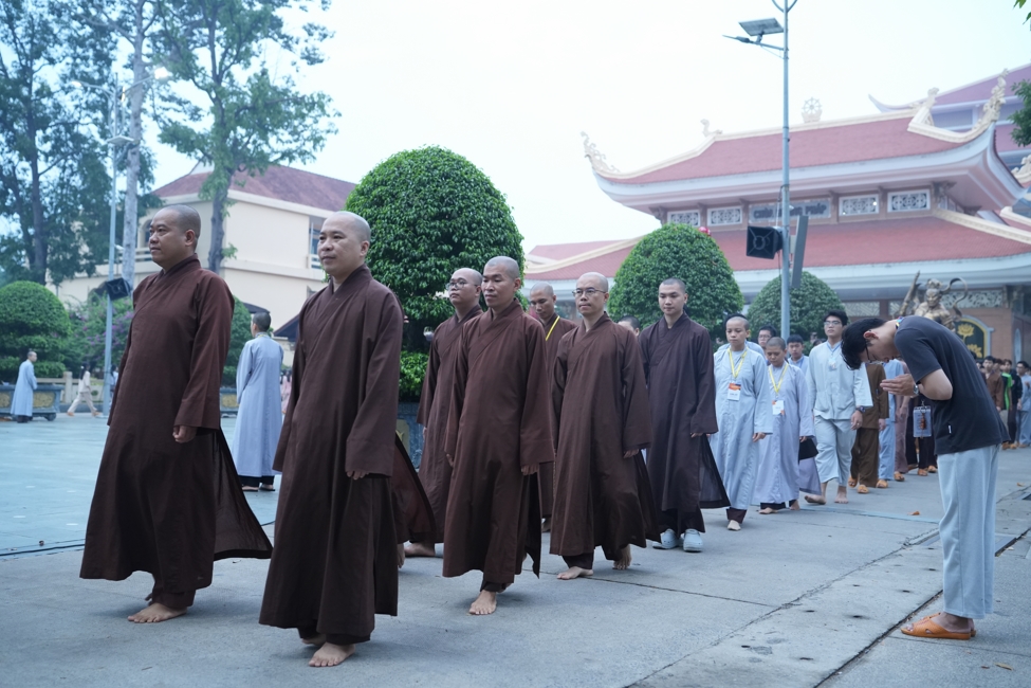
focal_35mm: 36
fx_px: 1031
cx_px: 516
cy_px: 344
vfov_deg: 36.9
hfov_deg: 53.1
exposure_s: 1/200
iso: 2000
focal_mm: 36
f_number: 2.8
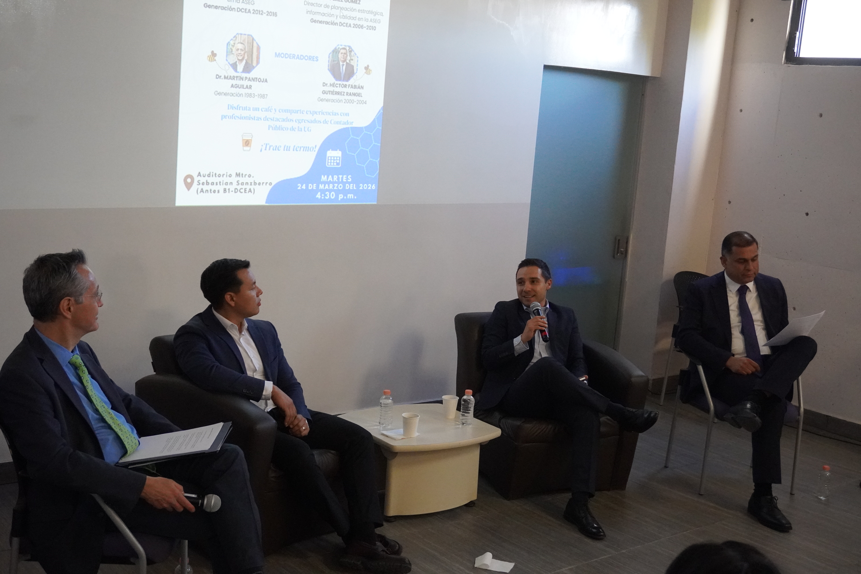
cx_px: 430
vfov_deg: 29.9
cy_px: 287
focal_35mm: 45
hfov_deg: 43.6
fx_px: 1076
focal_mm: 30
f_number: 5
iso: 5000
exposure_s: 1/160
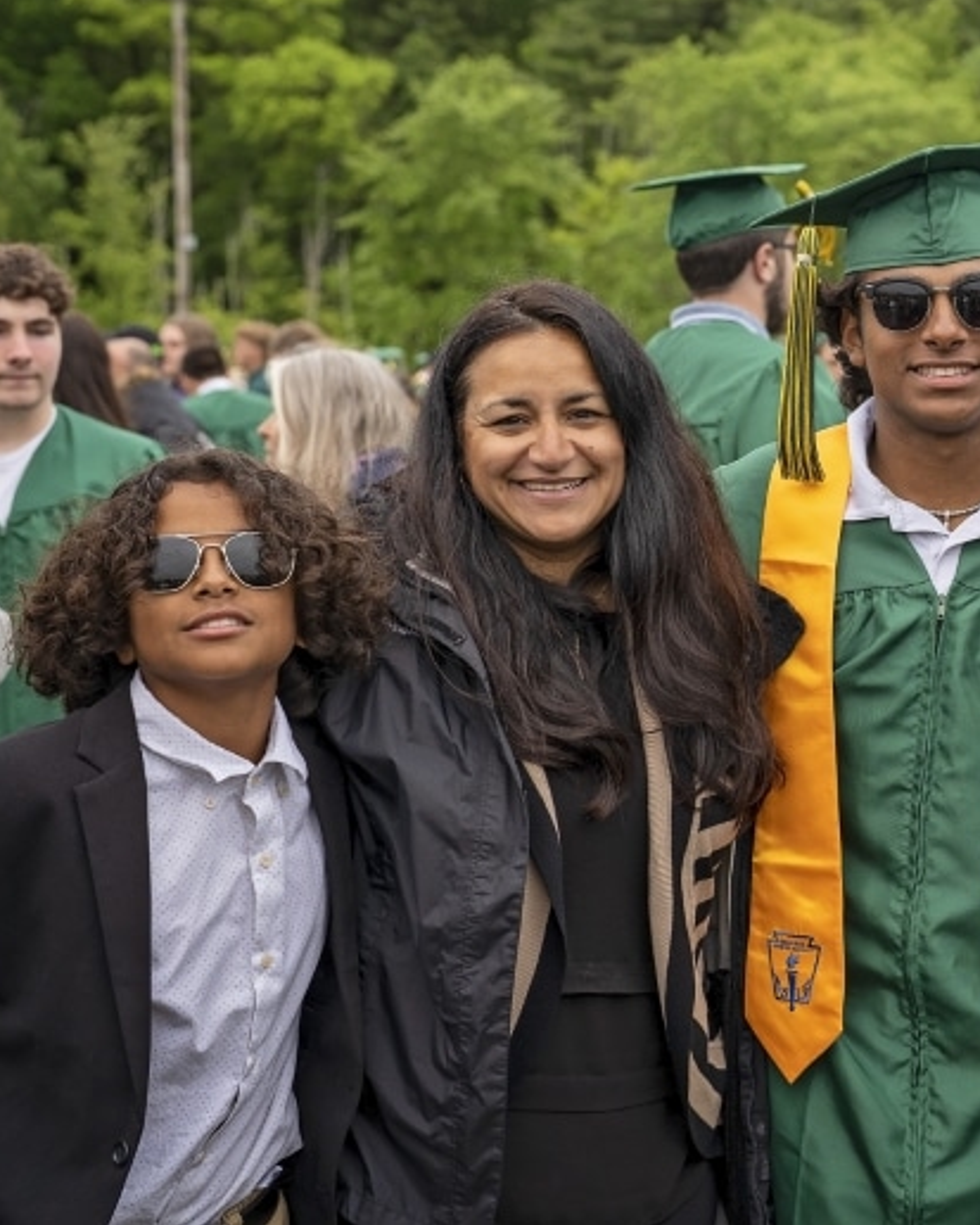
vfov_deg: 23.8
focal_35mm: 80
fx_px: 2900
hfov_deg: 18.7
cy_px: 531
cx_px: 985
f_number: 4
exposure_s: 1/1250
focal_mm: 50
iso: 640
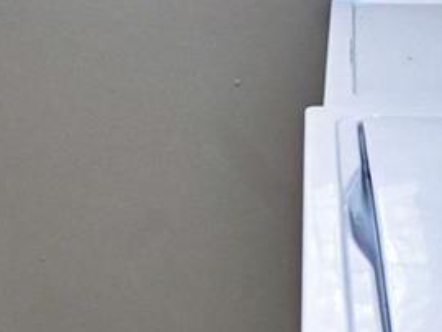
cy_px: -249
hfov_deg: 19.2
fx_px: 1304
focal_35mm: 102
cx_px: 282
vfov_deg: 13.2
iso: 400
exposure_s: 1/8
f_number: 8
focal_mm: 14
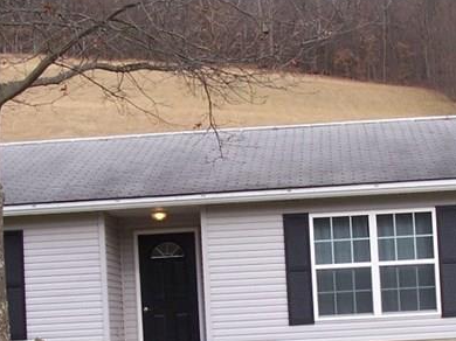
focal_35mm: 92
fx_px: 1211
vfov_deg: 15.9
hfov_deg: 21.3
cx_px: 295
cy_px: 283
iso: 80
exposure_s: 1/350
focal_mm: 6
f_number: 2.8
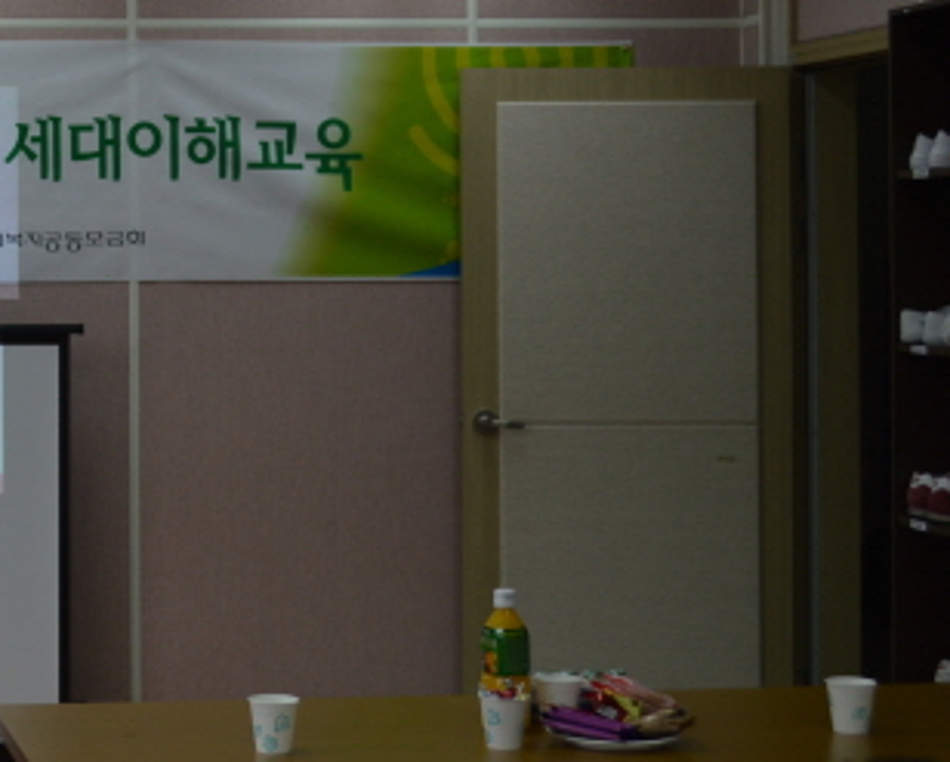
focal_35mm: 83
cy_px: 177
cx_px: -99
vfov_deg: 18.4
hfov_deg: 21.8
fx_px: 2336
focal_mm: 26
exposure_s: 1/125
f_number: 4.2
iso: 200
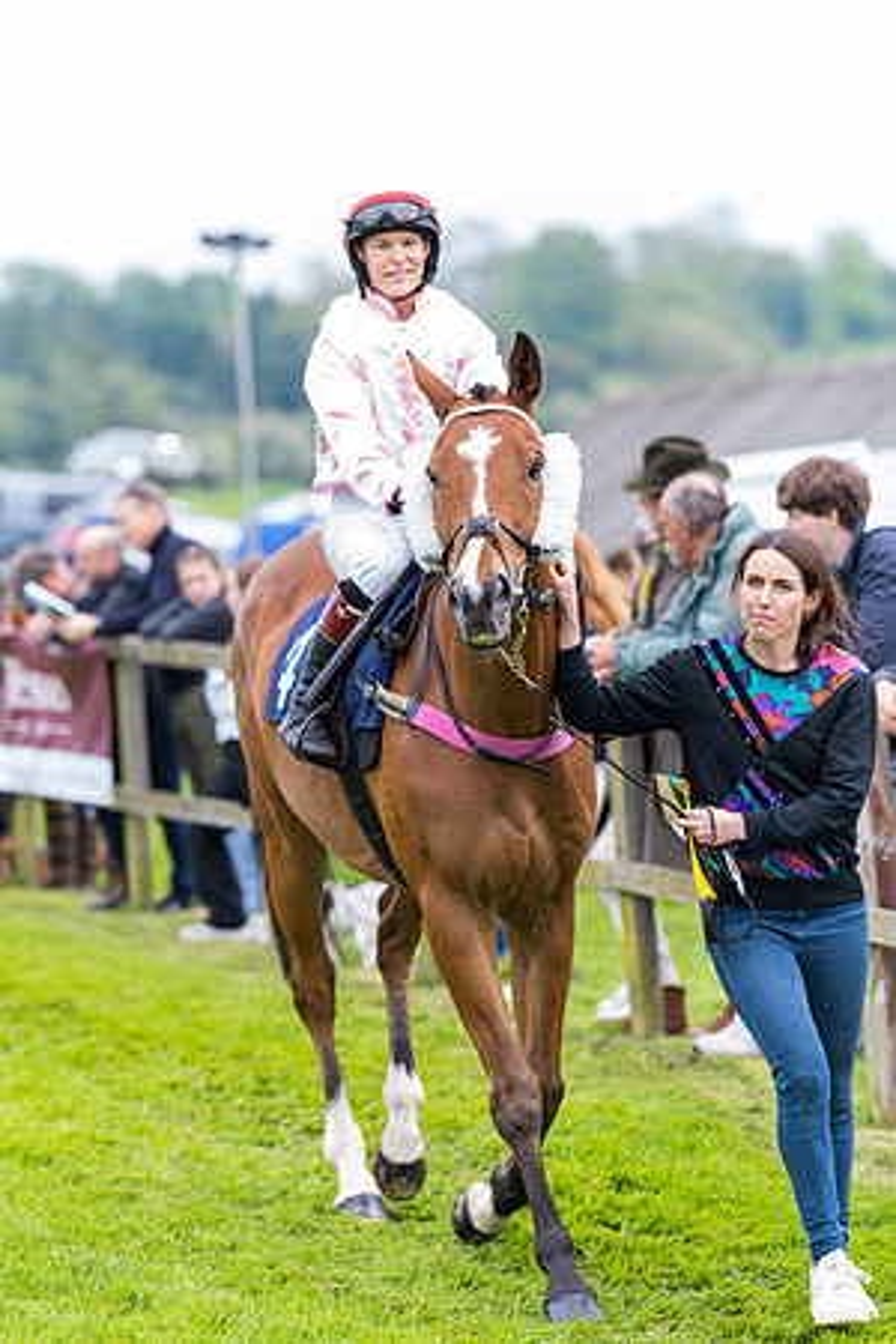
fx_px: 5040
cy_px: 672
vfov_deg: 15.2
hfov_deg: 10.2
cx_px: 448
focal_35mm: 135
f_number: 2.8
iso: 250
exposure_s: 1/500
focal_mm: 135
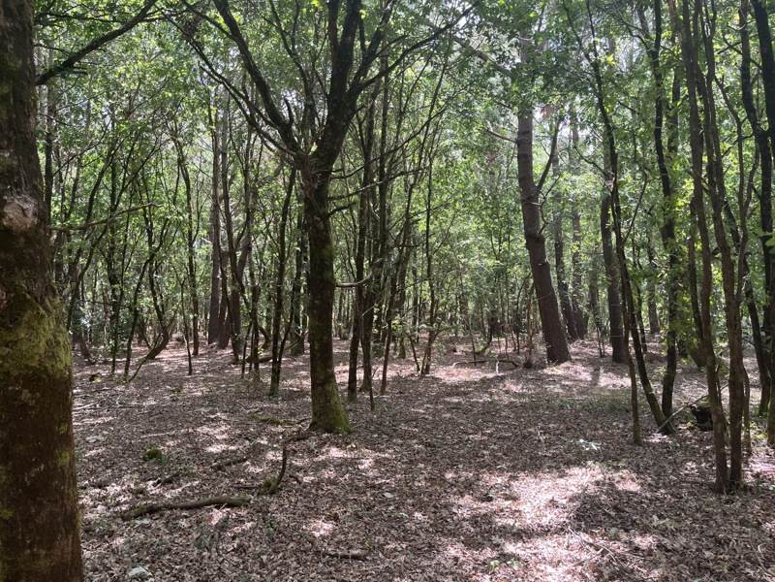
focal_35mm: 26
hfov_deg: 67.3
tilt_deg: +3.0
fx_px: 582
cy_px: 291
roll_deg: +0.6
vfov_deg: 53.1
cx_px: 388
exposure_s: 1/138
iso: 40
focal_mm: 5.1
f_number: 1.6
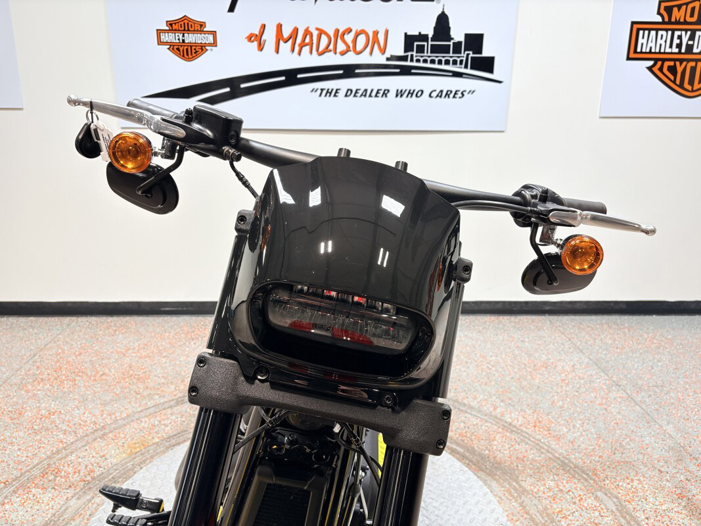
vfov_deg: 53.1
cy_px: 263
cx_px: 350
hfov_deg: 67.3
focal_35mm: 26
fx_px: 526
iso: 40
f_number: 1.6
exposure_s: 1/120
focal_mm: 5.96
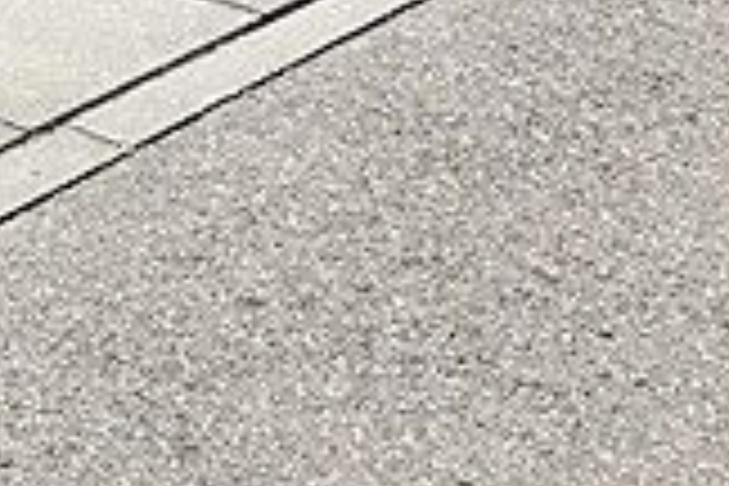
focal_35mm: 115
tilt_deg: -9.8
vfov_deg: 10.8
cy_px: -518
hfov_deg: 15.5
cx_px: -558
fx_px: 2329
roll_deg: -0.4
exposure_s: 1/1451
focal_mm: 3.99
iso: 20
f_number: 1.8
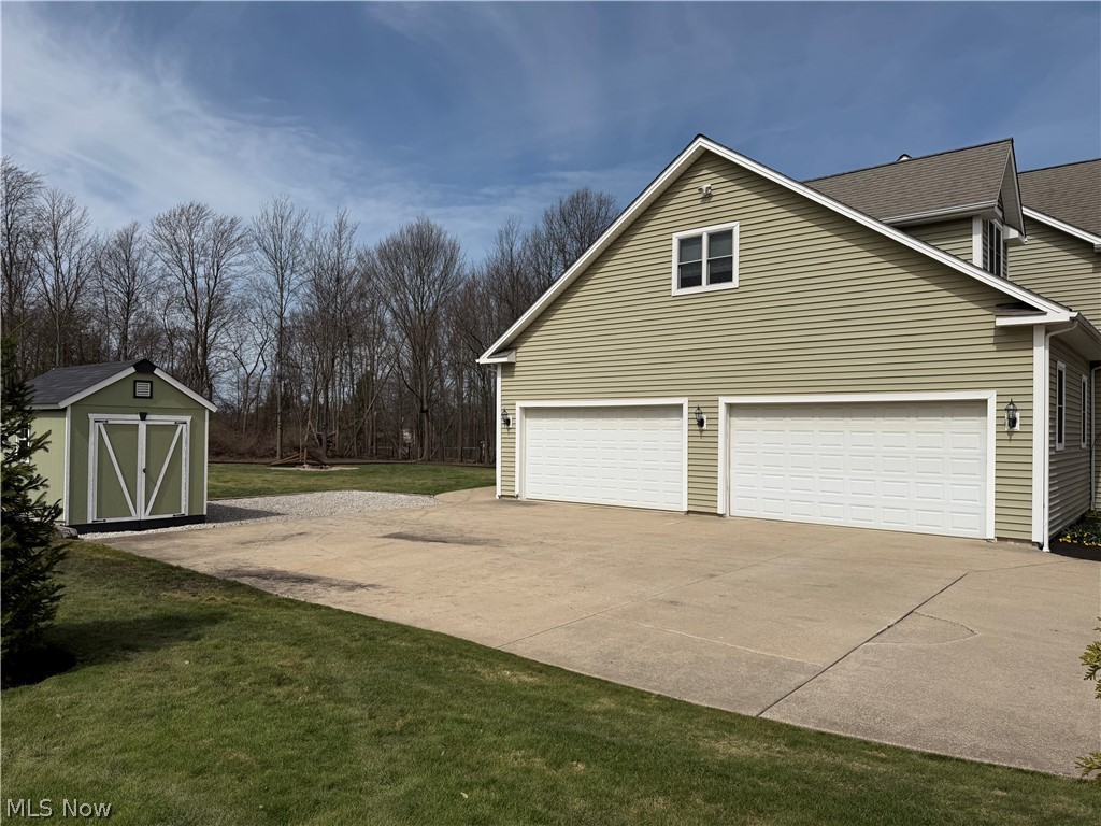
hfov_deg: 71.6
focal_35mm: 24
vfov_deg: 56.8
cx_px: 550
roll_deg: +0.1
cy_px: 413
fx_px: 763
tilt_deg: -0.2
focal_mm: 6.76
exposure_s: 1/11905
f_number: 1.78
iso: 80
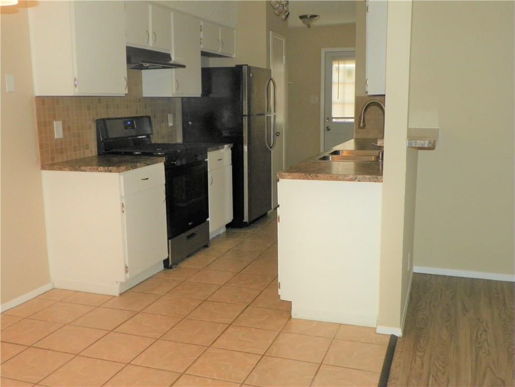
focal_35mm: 35
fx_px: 521
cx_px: 258
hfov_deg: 52.6
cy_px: 194
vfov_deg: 40.7
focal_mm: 6.2
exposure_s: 1/125
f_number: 3.2
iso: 200
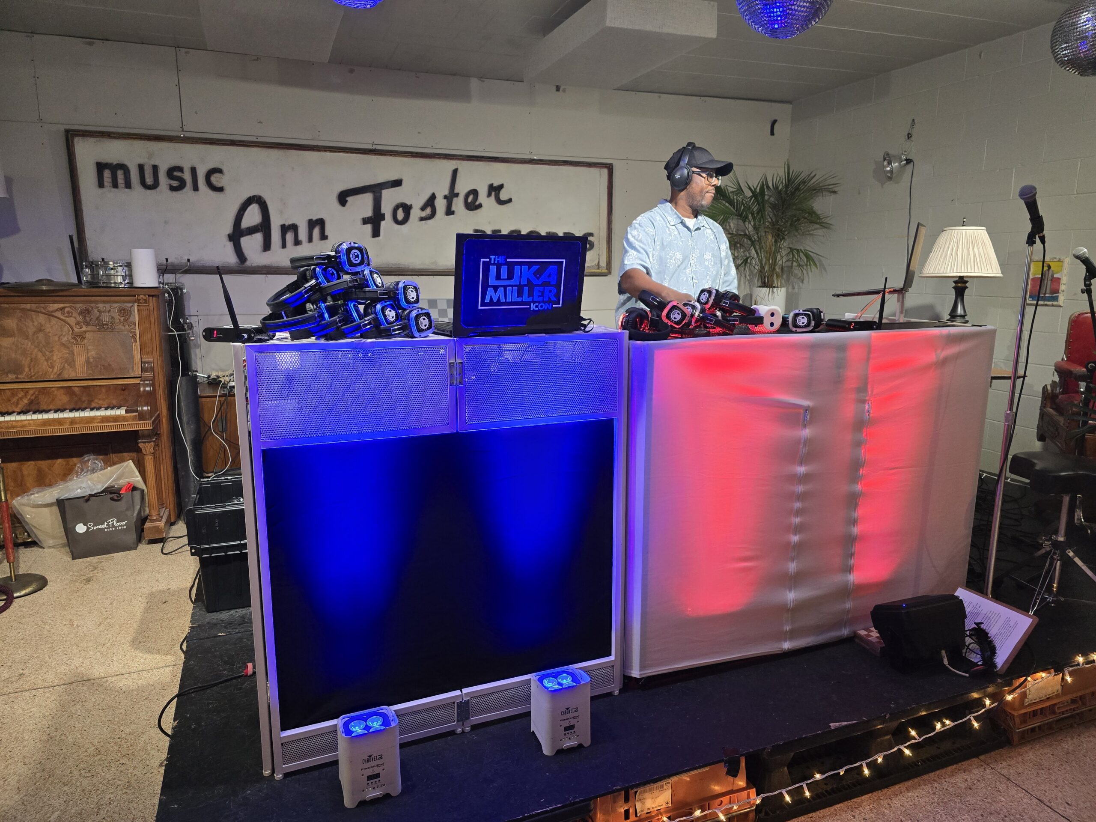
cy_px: 411
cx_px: 548
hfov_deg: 73.9
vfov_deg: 58.9
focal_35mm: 23
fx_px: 728
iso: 800
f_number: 1.7
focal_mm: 6.3
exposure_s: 1/120
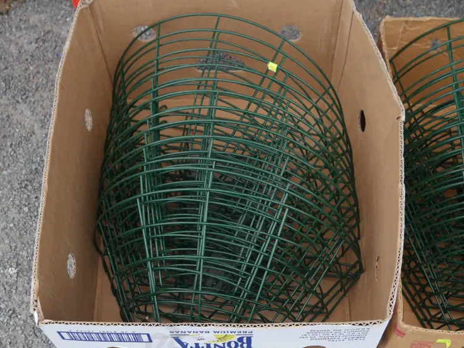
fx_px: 617
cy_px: 249
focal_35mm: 46
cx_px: 233
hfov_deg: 41.2
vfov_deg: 31.1
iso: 200
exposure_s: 1/200
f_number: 4
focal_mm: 17
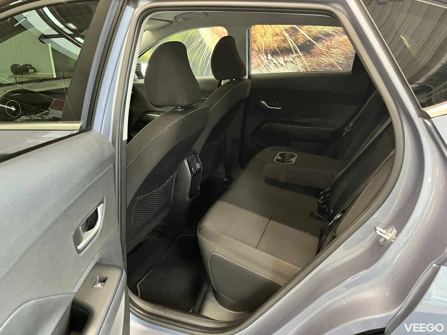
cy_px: 168
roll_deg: +0.0
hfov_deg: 67.3
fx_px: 336
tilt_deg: -20.7
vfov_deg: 53.1
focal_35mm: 26
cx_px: 224
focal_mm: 5.1
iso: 500
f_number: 1.6
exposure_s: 1/49
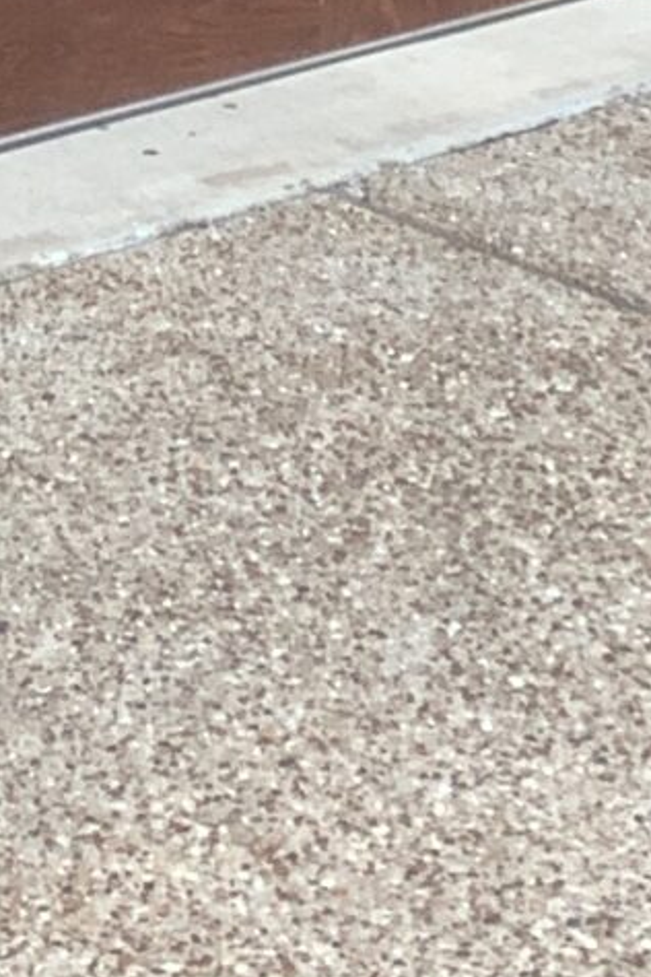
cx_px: 64
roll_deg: -0.3
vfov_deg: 10.6
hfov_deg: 7.9
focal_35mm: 174
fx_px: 4719
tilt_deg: -1.4
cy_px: -1113
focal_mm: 3.3
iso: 25
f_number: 2.4
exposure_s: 1/120
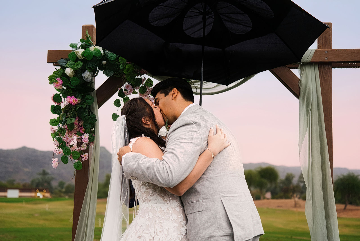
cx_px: 180
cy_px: 120
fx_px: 540
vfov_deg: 25.1
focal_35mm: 54
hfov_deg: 36.9
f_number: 3.2
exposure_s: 1/160
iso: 1250
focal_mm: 54
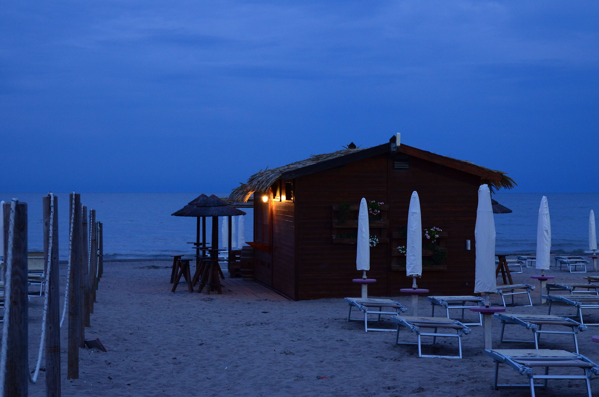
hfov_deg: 28.1
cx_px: 300
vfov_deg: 18.8
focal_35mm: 72
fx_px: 1196
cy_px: 198
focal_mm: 48
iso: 720
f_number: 5
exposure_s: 1/5
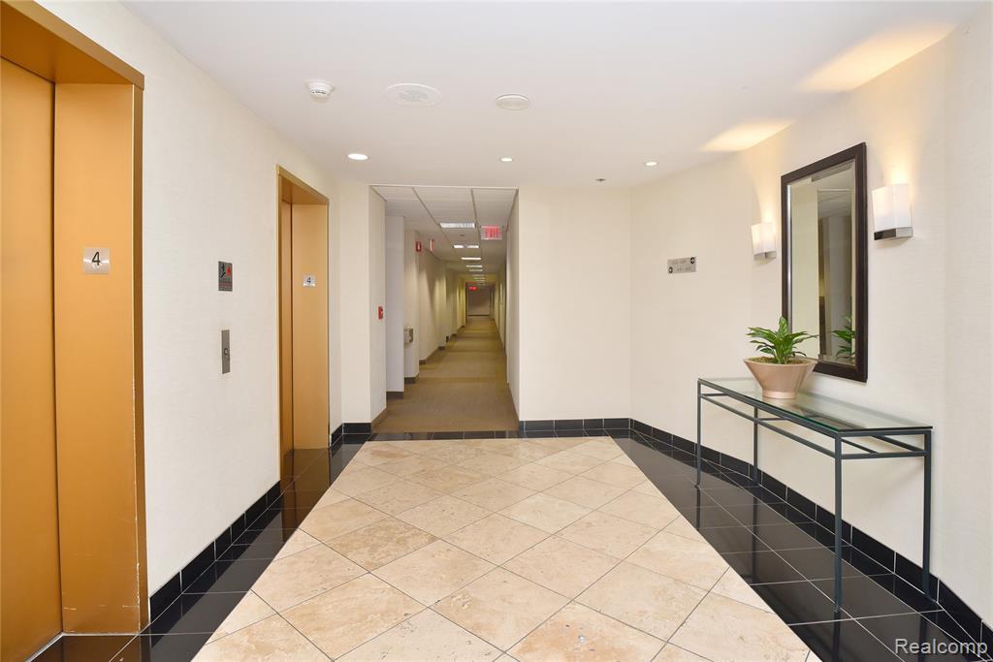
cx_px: 496
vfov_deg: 70.5
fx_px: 469
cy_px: 331
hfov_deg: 93.3
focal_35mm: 17
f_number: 9
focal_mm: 17
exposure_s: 1/60
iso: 800
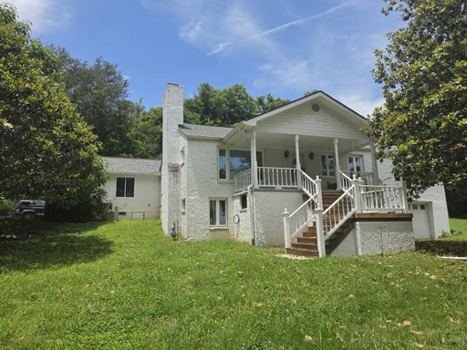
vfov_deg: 58.9
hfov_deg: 73.9
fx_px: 310
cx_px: 234
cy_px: 175
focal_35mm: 23
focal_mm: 5.4
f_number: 1.8
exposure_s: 1/3569
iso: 80
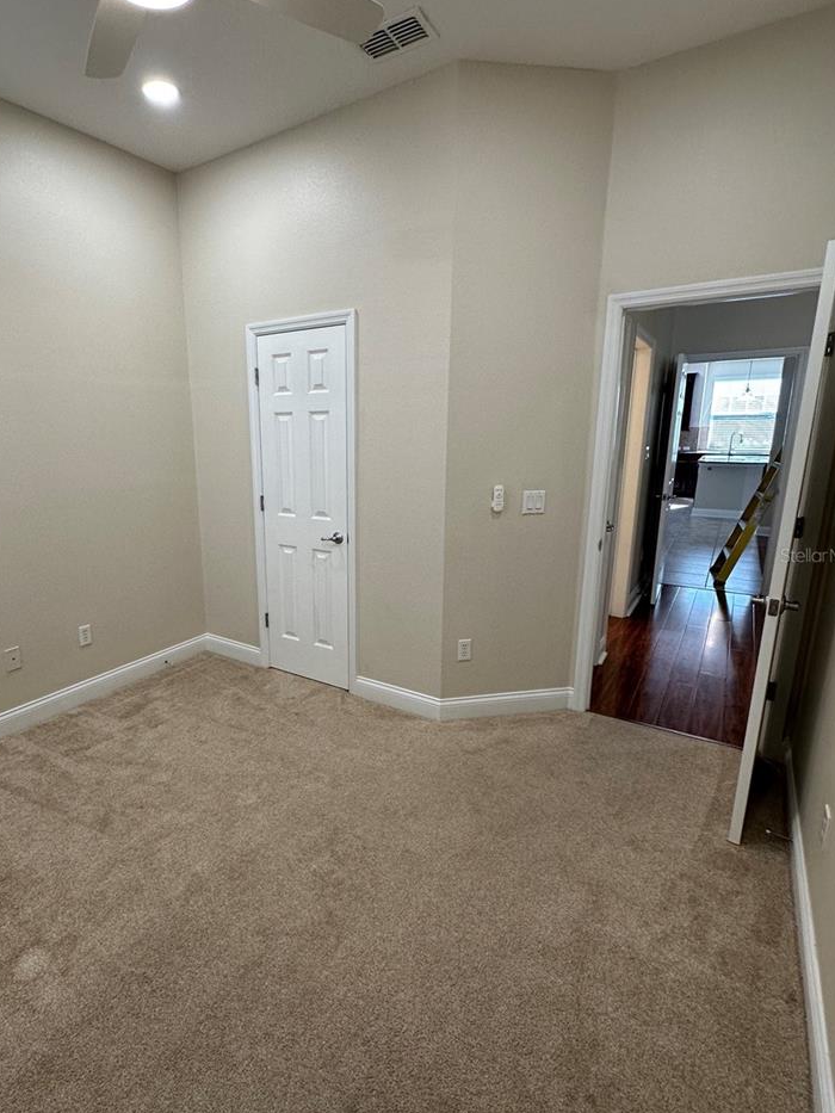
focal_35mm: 18
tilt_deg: -11.7
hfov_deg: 70.8
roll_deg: +0.0
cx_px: 328
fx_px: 579
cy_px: 555
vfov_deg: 87.7
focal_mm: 2.22
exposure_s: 1/120
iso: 160
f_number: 2.2
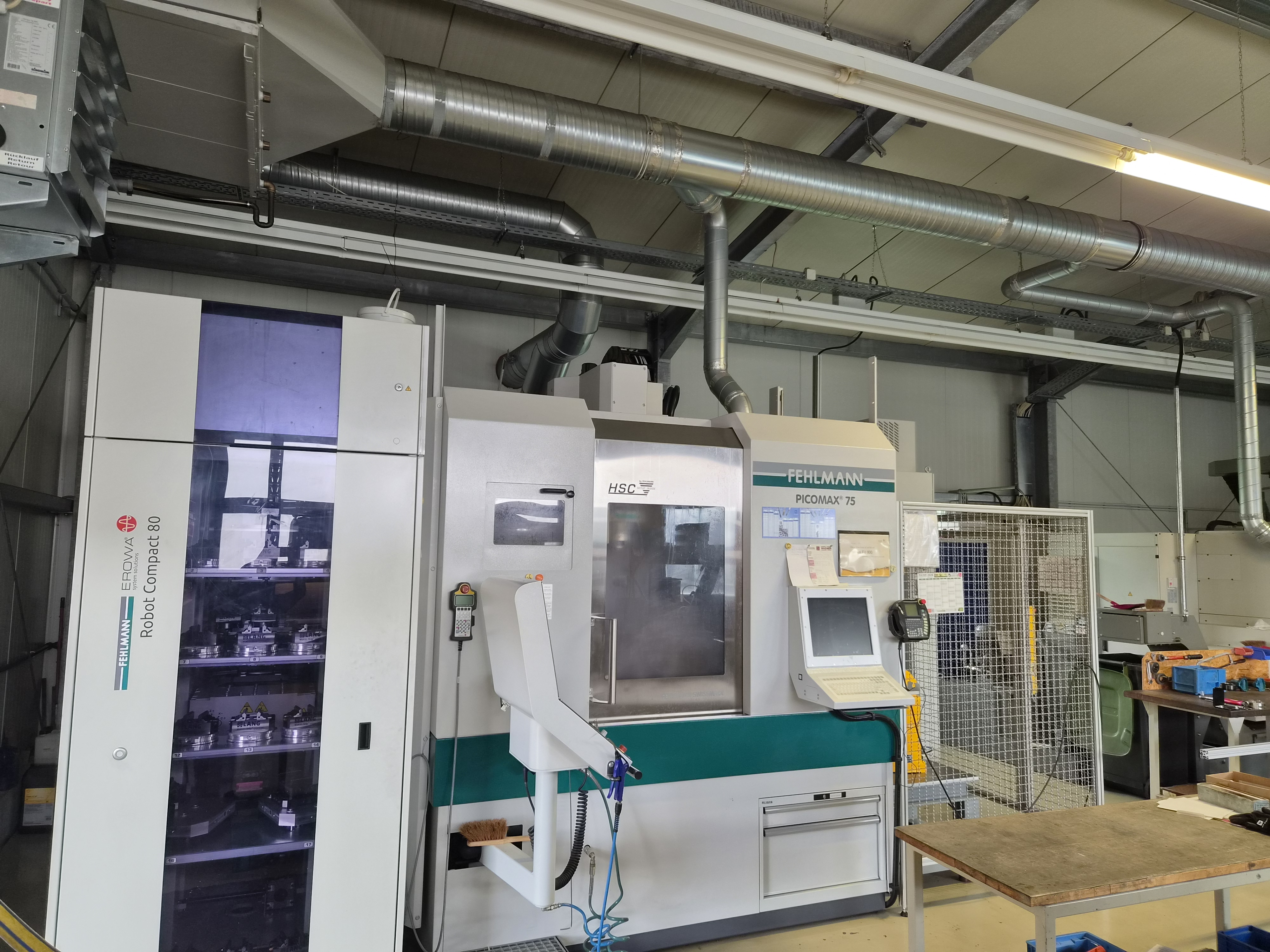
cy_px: 476
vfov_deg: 58.9
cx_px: 635
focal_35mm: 23
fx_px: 844
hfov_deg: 73.9
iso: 160
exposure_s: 1/100
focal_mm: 5.4
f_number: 1.8
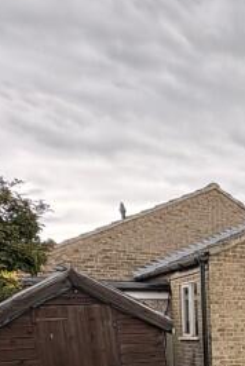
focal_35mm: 56
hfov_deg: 16.6
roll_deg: +0.5
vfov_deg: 33.1
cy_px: 354
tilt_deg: -3.6
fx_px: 570
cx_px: 519
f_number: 2.2
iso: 50
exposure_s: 1/279
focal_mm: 2.22
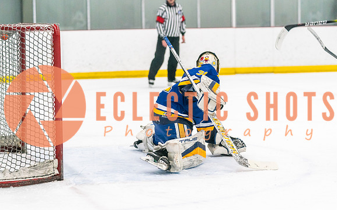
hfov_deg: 18.0
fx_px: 1065
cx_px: 169
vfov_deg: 11.3
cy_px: 137
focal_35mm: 116
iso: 3200
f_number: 2.8
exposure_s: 1/1250
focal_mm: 89
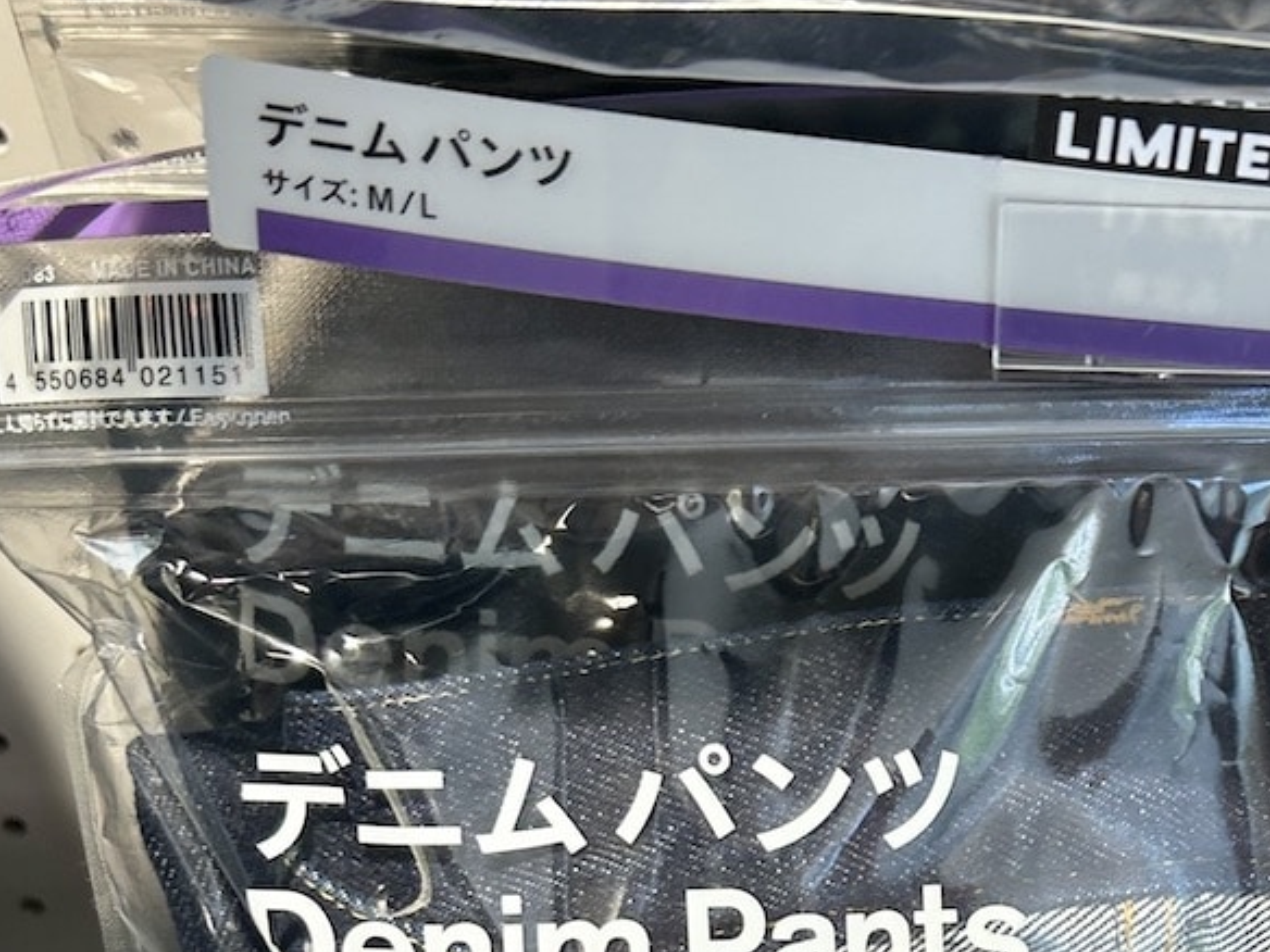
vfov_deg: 24.5
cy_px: 945
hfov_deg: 31.9
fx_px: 2091
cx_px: 1176
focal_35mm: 57
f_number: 1.5
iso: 40
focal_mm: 5.7
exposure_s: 1/100
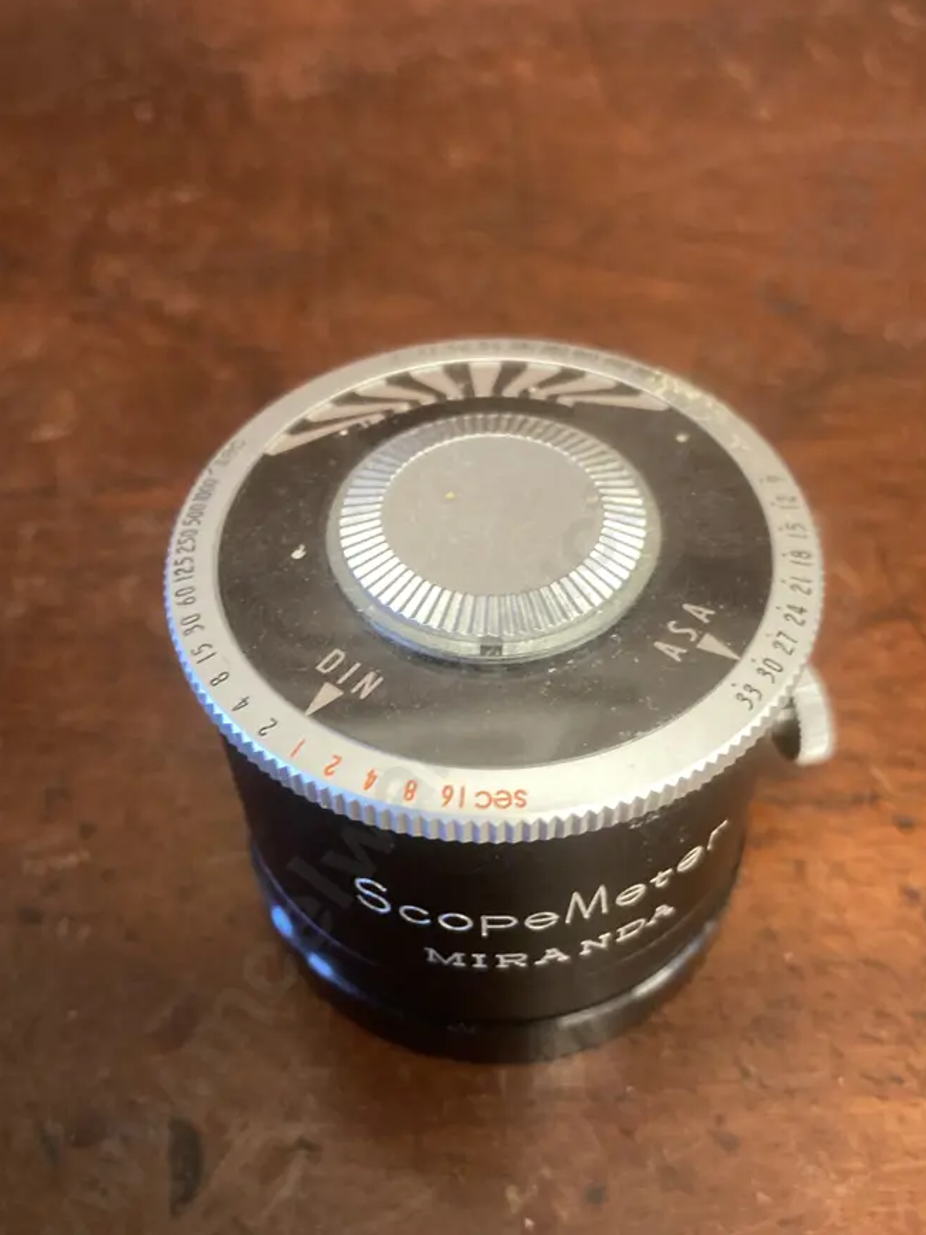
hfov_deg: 43.0
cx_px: 474
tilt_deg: -52.1
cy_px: 695
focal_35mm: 33
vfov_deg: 55.2
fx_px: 1177
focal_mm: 3.99
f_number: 1.8
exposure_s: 1/33
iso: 320
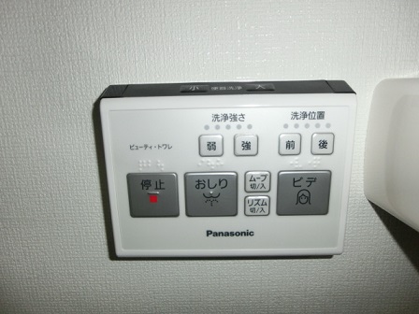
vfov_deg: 56.8
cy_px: 157
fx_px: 291
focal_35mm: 24
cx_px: 210
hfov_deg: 71.6
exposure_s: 1/15
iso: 160
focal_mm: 4.24
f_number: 3
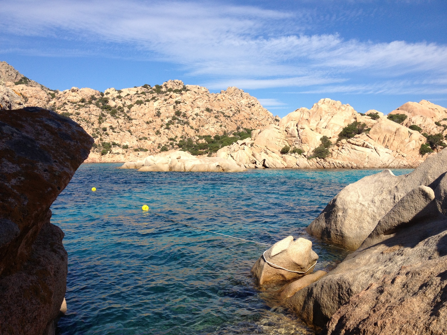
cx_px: 224
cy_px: 168
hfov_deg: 52.6
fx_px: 452
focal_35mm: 35
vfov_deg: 40.7
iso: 64
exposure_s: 1/1842
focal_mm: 4.28
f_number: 2.4
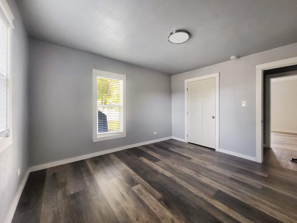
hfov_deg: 106.2
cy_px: 112
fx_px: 112
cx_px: 148
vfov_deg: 89.9
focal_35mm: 13
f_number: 2.2
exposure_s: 1/60
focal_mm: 1.74
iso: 400
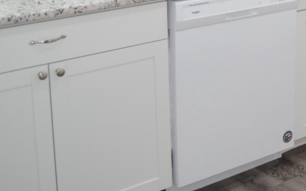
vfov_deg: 16.0
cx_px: 367
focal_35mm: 78
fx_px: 650
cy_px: -48
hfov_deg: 24.1
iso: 400
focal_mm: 18
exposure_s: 1/125
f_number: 4
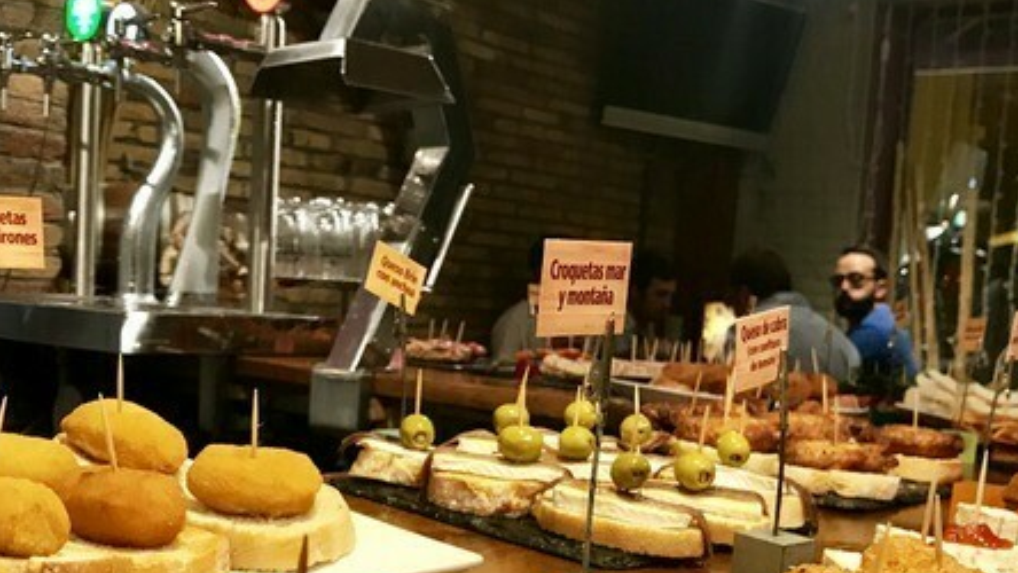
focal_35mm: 44
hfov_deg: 46.4
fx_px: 1188
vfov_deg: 26.8
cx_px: 491
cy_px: 419
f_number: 1.8
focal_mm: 3.99
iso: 80
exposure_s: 1/17
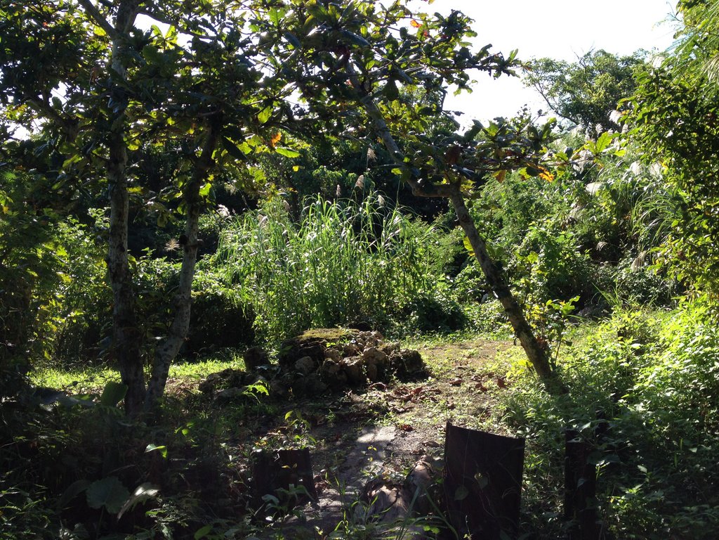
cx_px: 360
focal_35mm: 35
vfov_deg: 40.7
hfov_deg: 52.6
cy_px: 270
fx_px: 727
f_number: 2.4
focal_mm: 4.28
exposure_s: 1/581
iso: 50
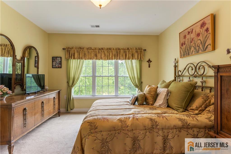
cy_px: 77
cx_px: 116
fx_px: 122
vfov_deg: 64.5
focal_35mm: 19
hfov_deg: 86.9
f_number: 11
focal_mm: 19
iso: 320
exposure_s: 1/40
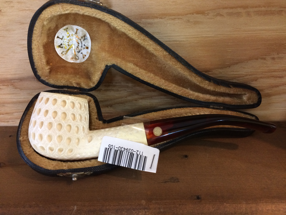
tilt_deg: -28.2
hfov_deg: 61.7
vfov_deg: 48.2
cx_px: 143
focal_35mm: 29
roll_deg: +0.6
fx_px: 240
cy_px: 108
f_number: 2.2
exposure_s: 1/33
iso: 200
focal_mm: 4.15
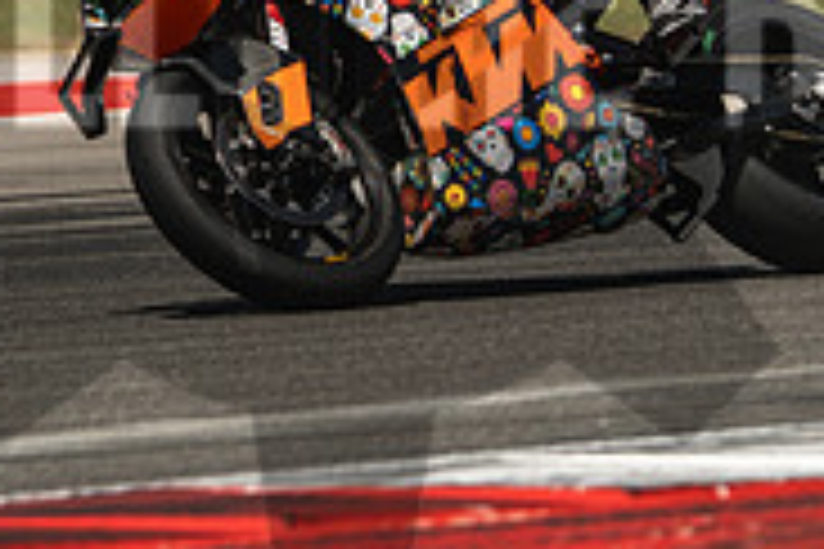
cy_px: 11
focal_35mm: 952
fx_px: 21789
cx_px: 342
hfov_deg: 2.2
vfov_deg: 1.4
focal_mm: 200
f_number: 2.8
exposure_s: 1/2000
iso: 160
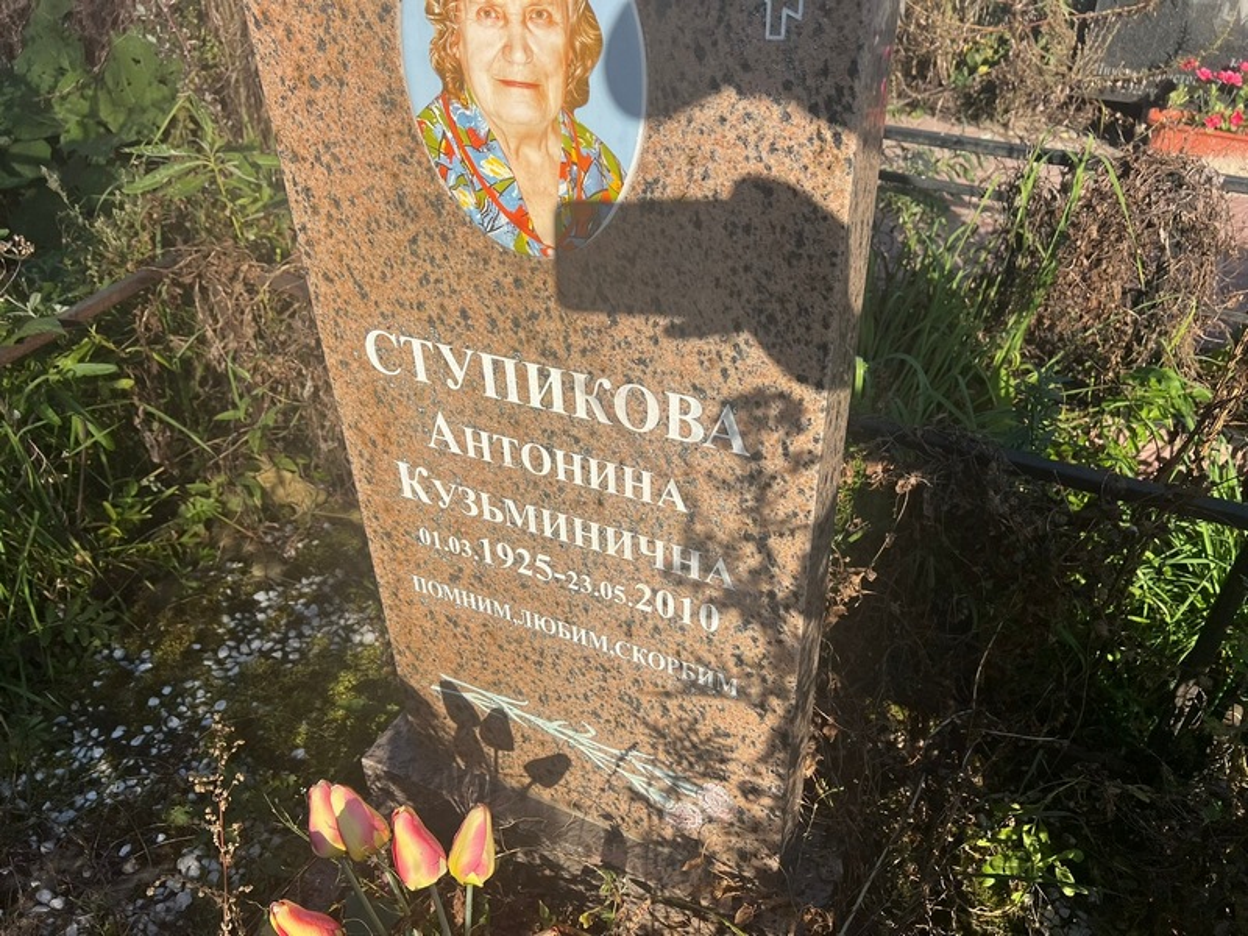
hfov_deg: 67.3
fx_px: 937
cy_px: 468
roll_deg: -1.6
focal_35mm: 26
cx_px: 624
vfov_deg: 53.1
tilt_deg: -36.9
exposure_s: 1/3257
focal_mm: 5.7
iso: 50
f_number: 1.5
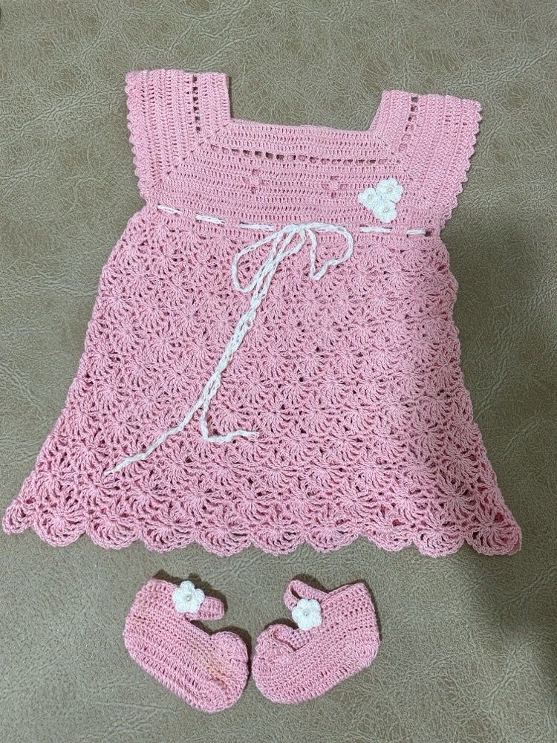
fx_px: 558
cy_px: 372
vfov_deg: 67.3
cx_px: 278
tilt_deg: -78.1
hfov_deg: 53.1
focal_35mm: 26
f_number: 1.8
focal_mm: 4.25
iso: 100
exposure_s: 1/50
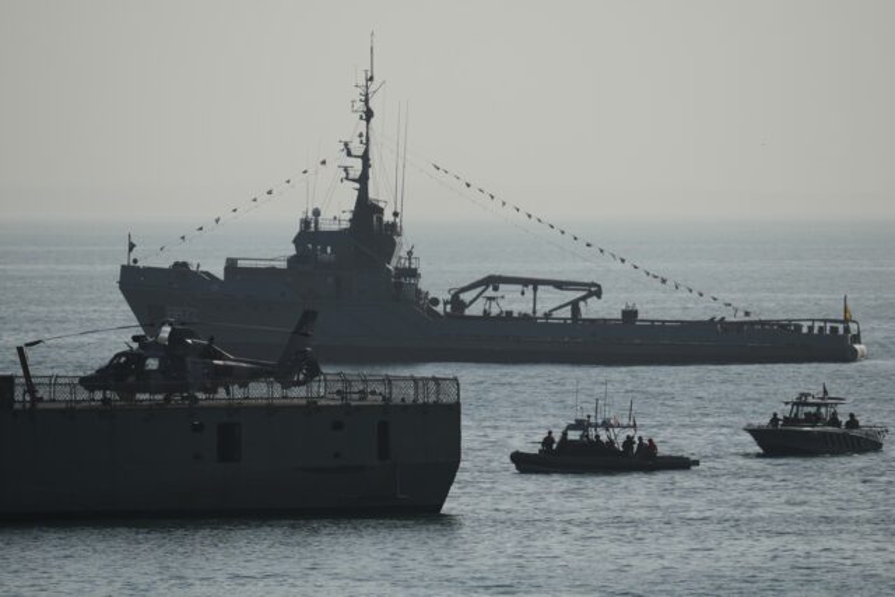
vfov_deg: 2.3
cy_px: 298
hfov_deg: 3.4
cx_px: 448
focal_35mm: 600
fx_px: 14919
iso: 100
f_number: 3.2
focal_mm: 400
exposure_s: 1/8000
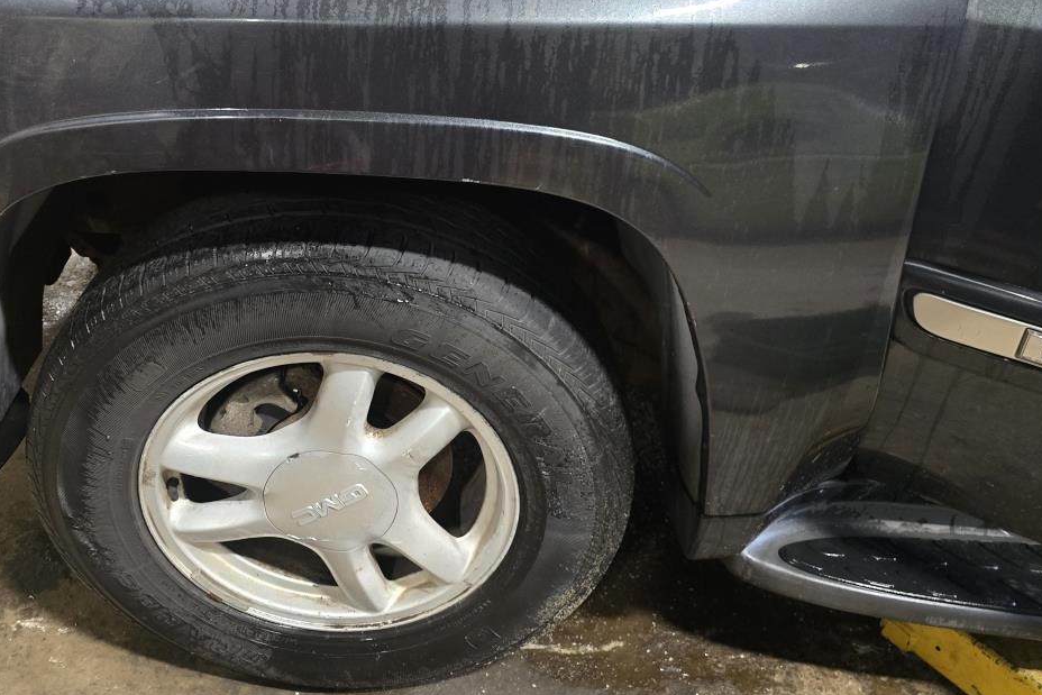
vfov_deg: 39.7
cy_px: 266
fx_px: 955
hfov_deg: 56.9
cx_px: 428
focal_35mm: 33
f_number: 1.7
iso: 1250
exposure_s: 1/60
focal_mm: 6.3
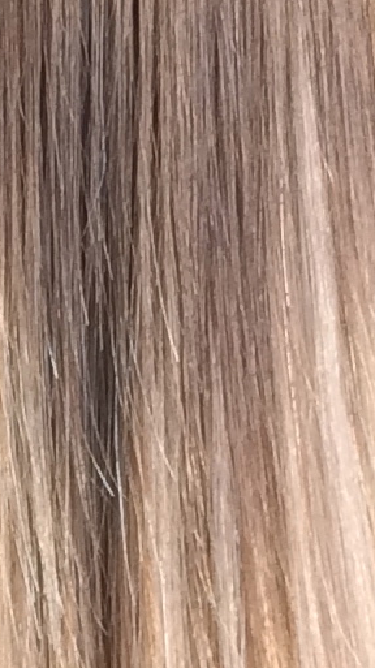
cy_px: 988
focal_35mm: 208
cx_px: -9
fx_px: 3682
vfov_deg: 10.1
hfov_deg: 5.8
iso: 64
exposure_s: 1/120
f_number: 2.2
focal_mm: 4.12
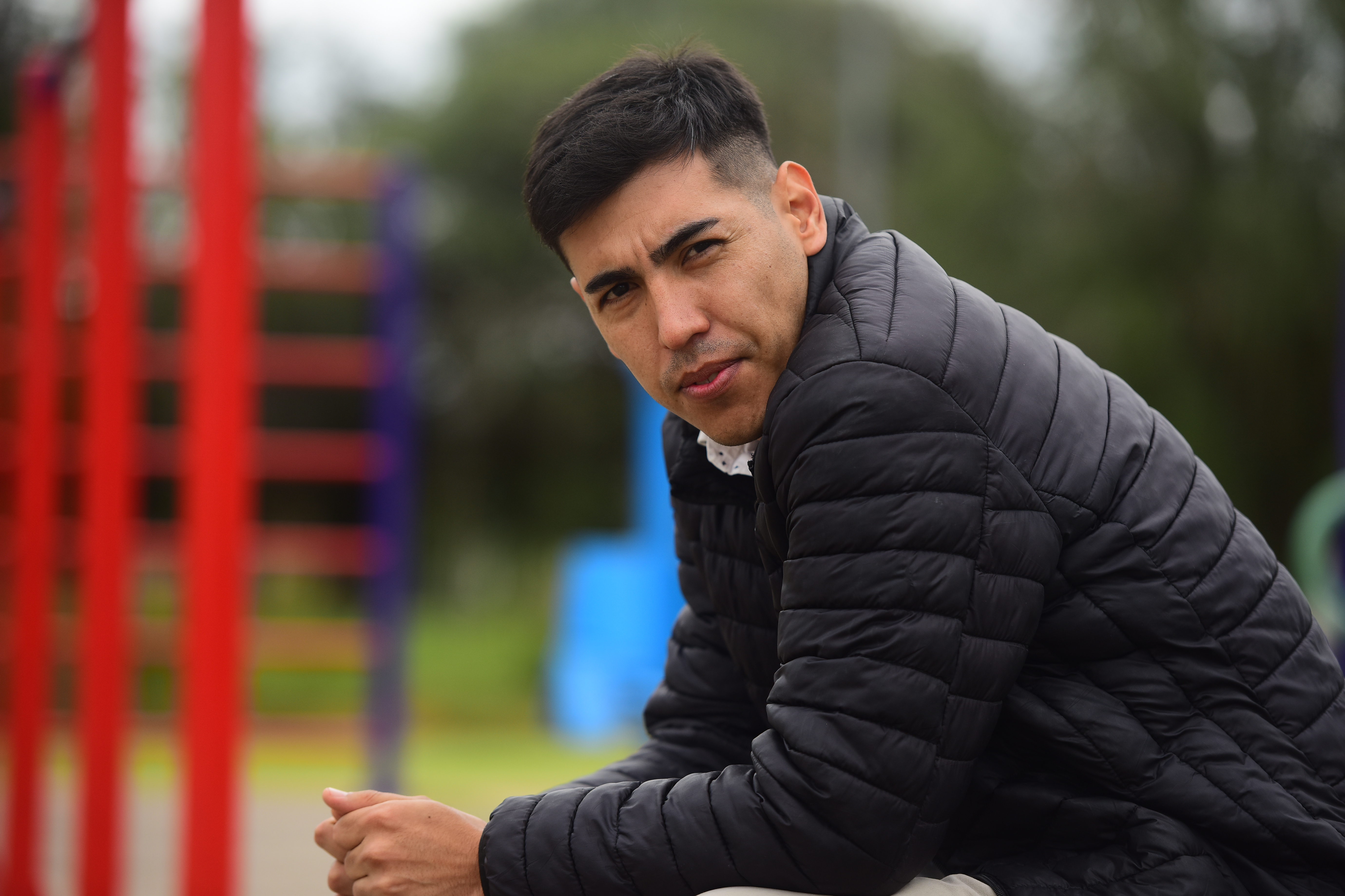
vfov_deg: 9.5
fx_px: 5417
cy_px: 448
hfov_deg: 14.2
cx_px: 672
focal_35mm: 145
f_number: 2.8
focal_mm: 145
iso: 400
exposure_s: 1/2000
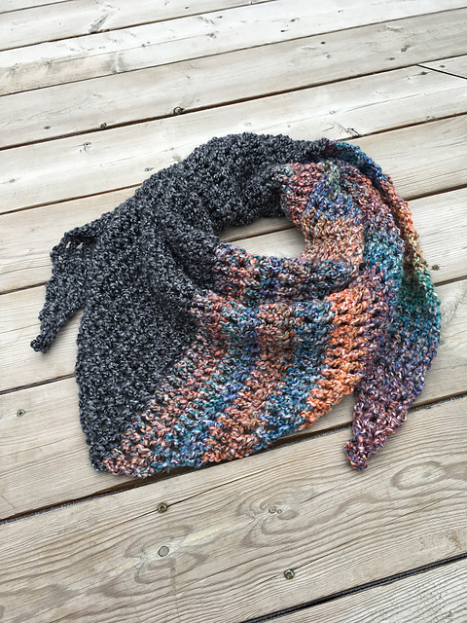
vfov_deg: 61.7
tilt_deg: -56.1
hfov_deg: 48.2
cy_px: 312
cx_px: 234
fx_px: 522
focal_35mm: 29
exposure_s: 1/159
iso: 25
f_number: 2.2
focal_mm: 4.15
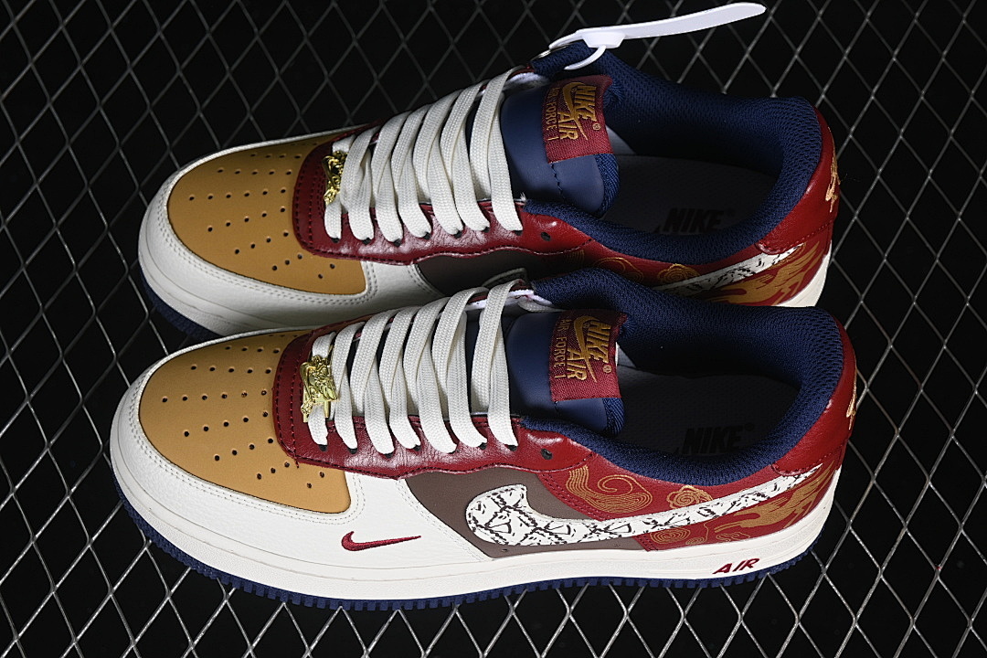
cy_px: 329
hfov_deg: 27.0
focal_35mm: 75
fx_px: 2056
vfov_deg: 18.2
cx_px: 494
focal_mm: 50
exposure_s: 1/80
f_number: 7.1
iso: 160
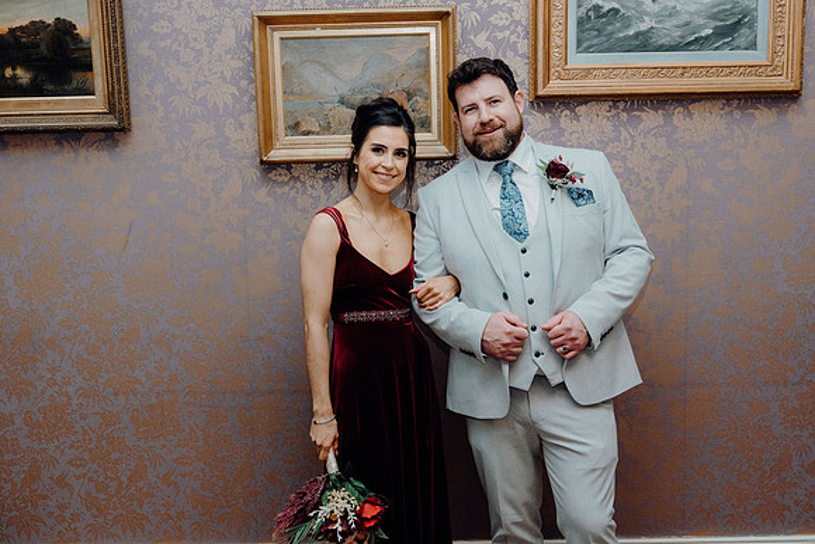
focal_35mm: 46
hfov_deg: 42.7
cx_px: 408
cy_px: 272
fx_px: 1042
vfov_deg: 29.3
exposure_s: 1/160
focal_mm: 46
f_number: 5
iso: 2500
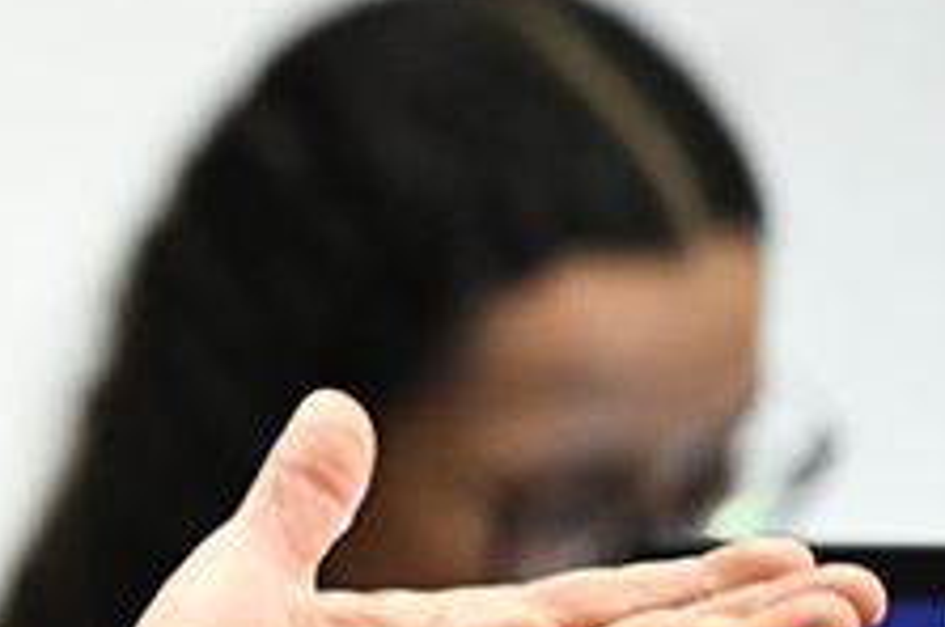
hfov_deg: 2.7
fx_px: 20209
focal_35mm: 771
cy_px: 538
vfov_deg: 1.8
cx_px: -504
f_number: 2.8
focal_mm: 200
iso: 1600
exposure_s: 1/100
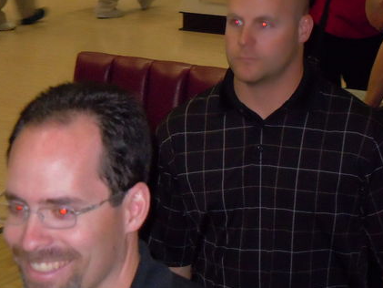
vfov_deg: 8.7
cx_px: 161
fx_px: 1870
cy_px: 16
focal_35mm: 169
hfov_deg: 11.7
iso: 800
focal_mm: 16
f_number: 4.4
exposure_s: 1/50
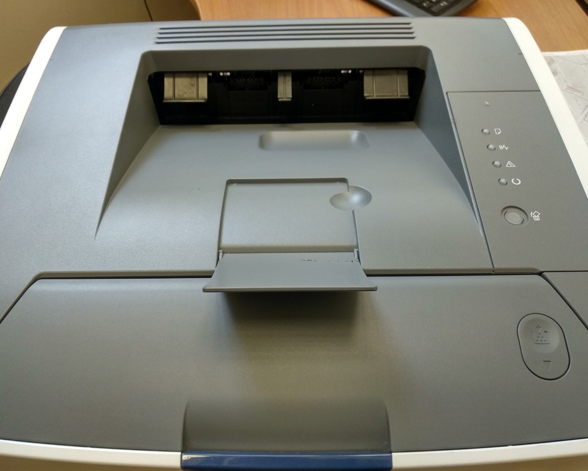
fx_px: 487
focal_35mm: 28
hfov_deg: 62.1
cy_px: 240
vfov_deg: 51.5
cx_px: 270
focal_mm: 3.81
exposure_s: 1/33
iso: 500
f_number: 2.2
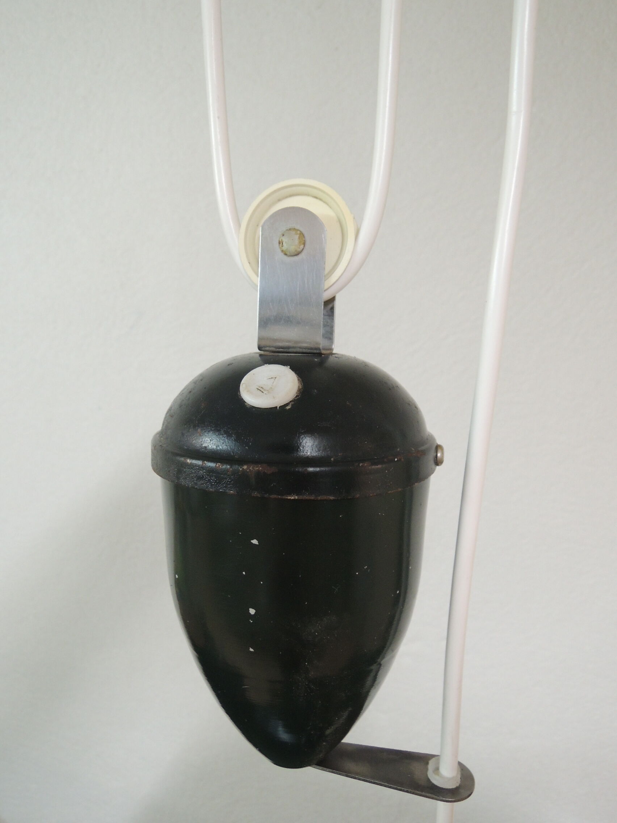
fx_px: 570
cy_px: 412
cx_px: 308
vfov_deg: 71.6
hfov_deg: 56.8
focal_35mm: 24
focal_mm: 4.3
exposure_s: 1/30
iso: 400
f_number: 2.8
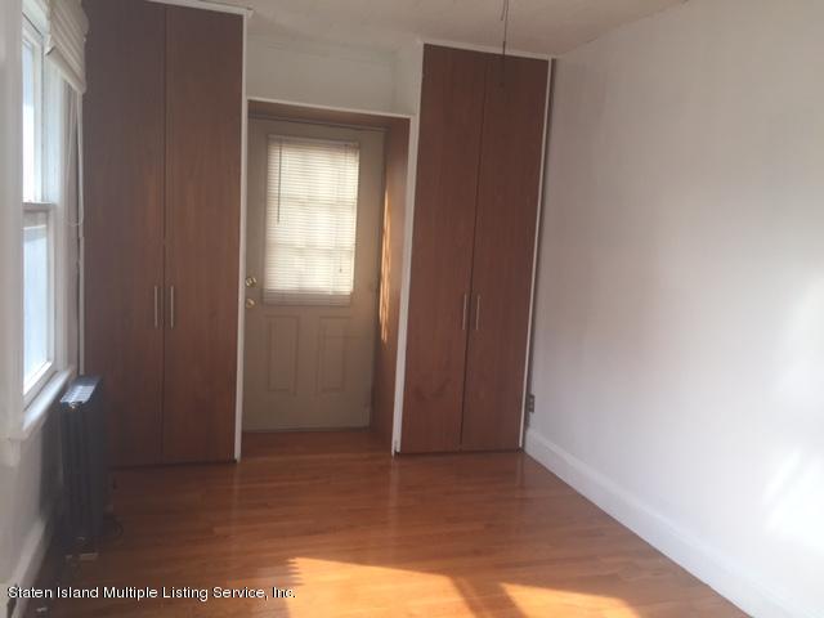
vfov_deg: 48.2
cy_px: 309
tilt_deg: -7.6
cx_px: 412
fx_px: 690
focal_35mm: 29
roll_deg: -5.3
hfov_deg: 61.7
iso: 40
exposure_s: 1/120
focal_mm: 4.15
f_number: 2.2
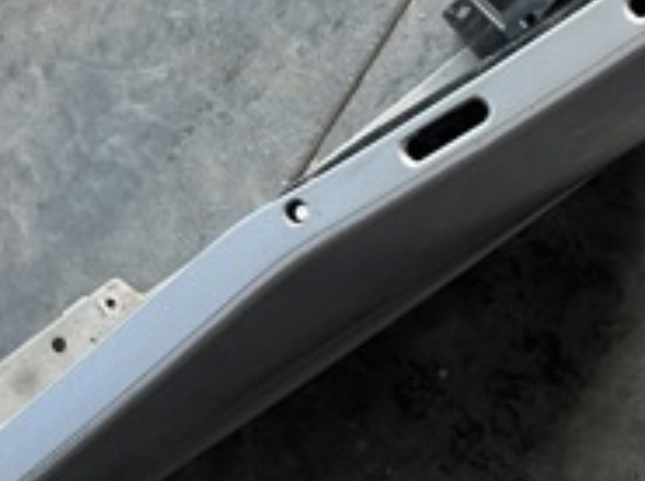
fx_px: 1674
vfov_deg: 16.3
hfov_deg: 21.8
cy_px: 148
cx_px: 286
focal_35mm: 90
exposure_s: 1/97
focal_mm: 5.7
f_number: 1.5
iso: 125
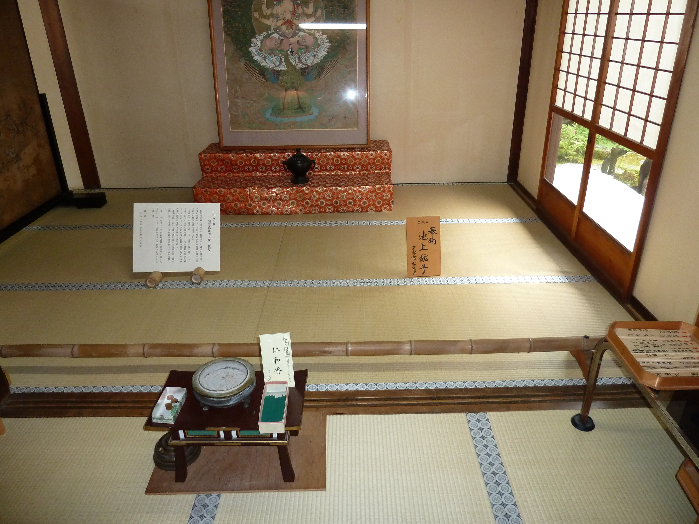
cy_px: 262
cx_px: 350
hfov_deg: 69.4
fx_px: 505
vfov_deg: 54.9
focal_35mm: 25
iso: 200
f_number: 3.3
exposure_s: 1/30
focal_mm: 4.1
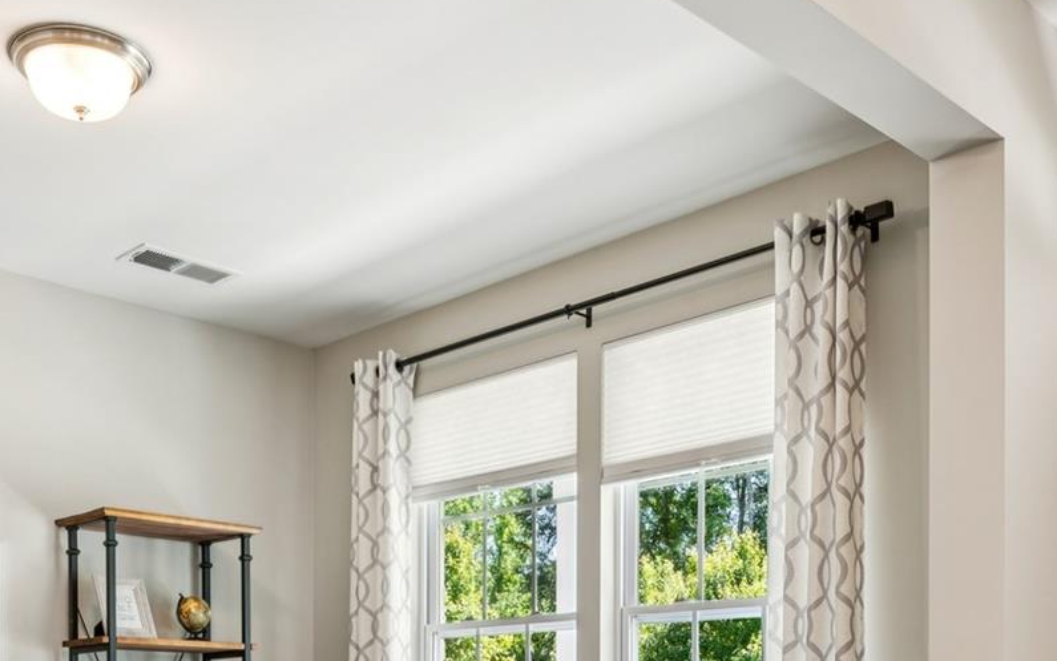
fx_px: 1240
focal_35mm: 43
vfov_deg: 27.4
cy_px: 720
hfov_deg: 46.1
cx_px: 467
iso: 100
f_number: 13
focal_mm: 16.4
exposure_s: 1/3.33
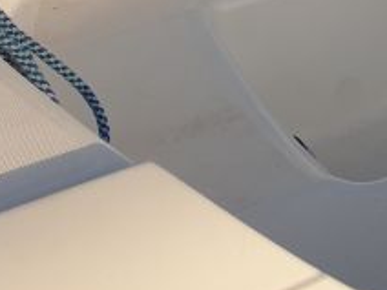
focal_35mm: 98
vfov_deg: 14.5
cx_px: 535
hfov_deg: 18.3
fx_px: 1096
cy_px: -73
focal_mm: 4.3
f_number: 2.4
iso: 50
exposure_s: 1/1572
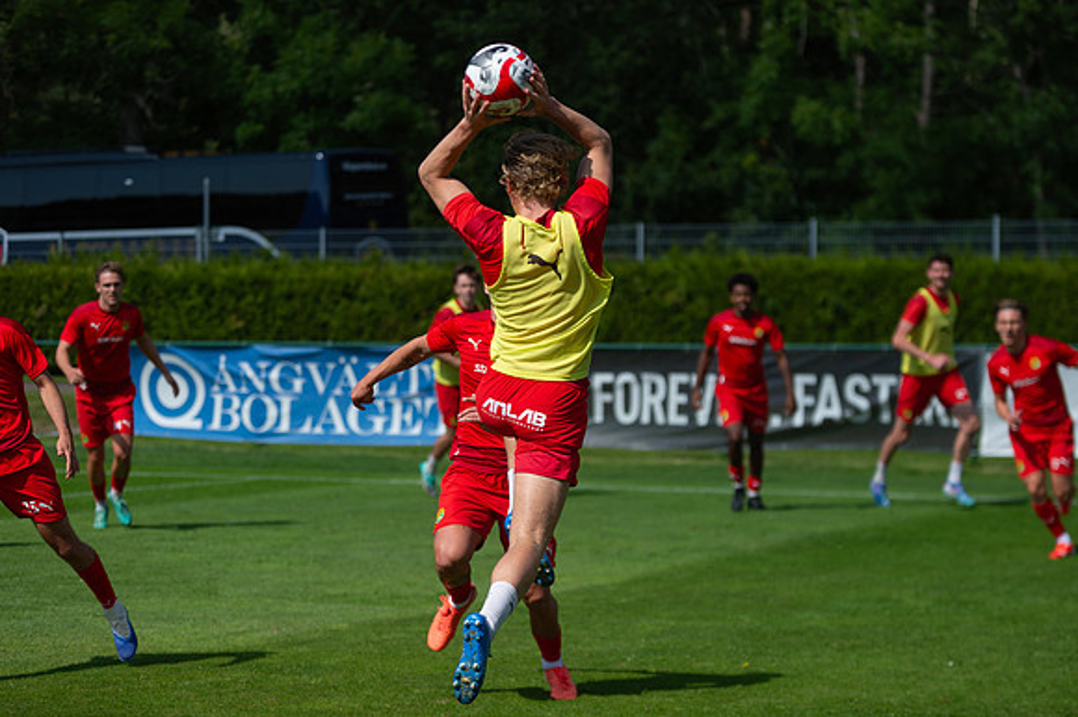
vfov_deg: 13.0
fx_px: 3142
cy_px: 358
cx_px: 539
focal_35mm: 105
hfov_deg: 19.5
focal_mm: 105
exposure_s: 1/2500
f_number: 3.2
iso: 100
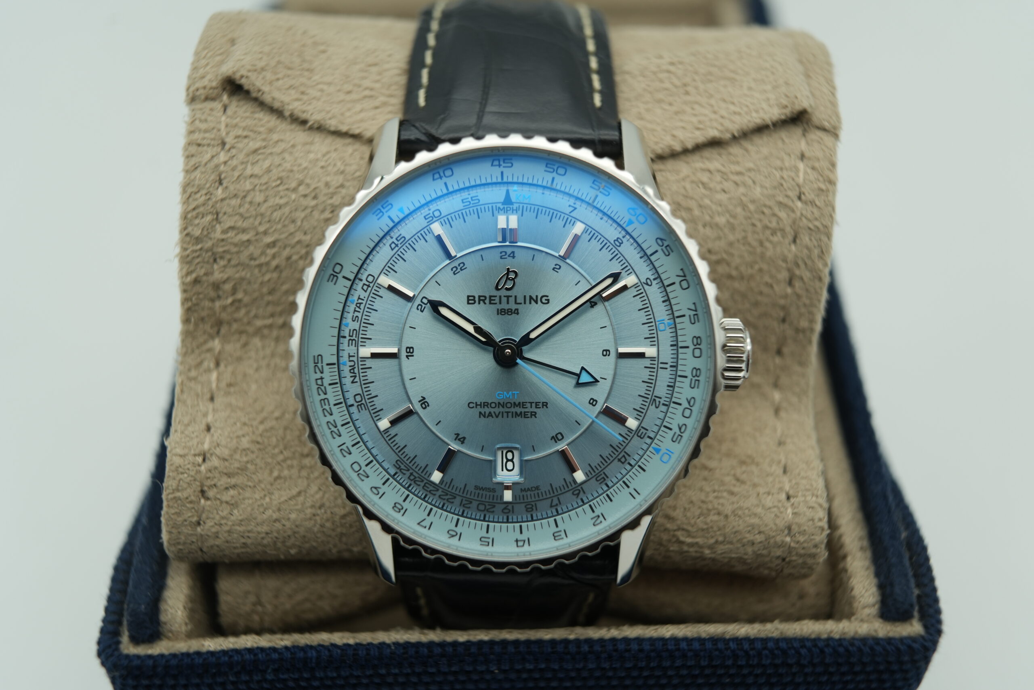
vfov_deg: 37.9
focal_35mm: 35
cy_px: 345
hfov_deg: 54.4
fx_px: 1005
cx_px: 517
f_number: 5
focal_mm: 35
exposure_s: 1/250
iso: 400
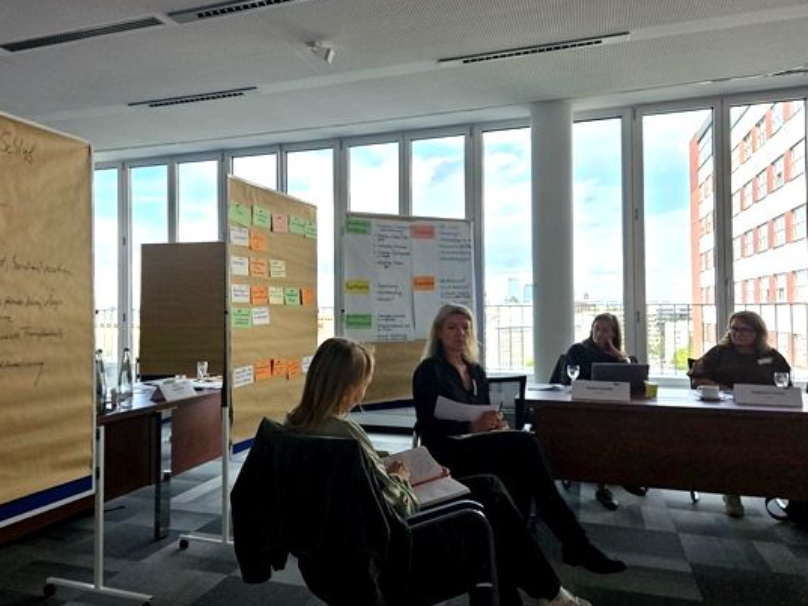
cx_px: 305
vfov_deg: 46.8
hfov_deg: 59.2
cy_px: 292
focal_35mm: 30
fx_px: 700
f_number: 1.8
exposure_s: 1/359
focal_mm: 5.4
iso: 64
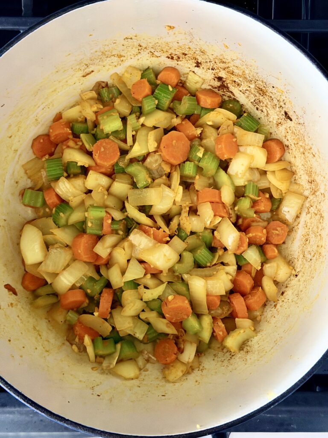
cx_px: 164
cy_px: 219
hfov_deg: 30.3
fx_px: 606
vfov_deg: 39.7
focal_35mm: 48
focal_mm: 6.76
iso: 800
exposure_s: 1/28
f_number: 1.78
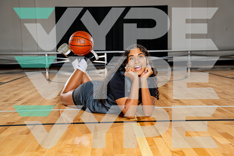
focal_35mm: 55
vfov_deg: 24.6
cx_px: 117
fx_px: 358
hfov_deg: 36.2
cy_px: 78
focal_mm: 55
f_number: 5.6
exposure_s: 1/250
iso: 200
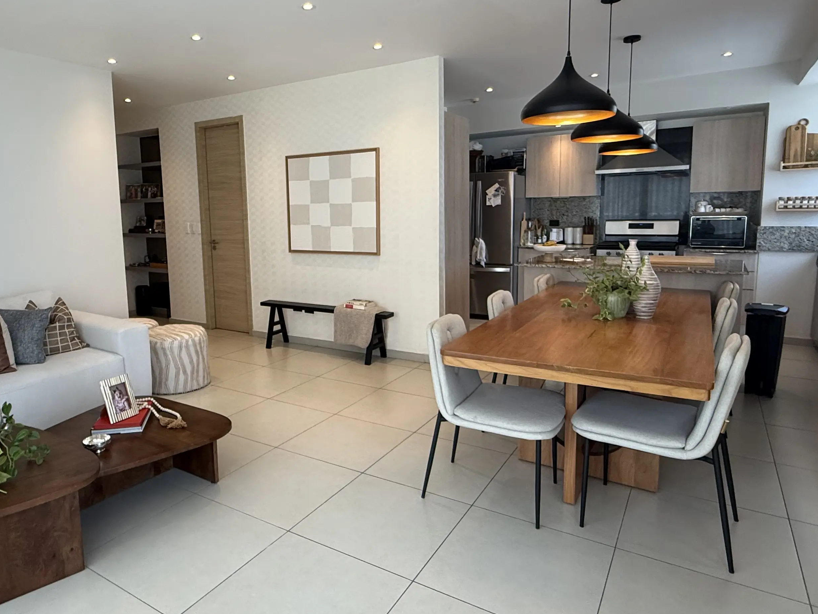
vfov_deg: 58.8
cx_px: 356
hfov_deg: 73.6
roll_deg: +1.2
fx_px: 544
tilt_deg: -6.4
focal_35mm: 23
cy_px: 275
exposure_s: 1/120
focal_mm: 2.22
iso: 160
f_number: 2.2
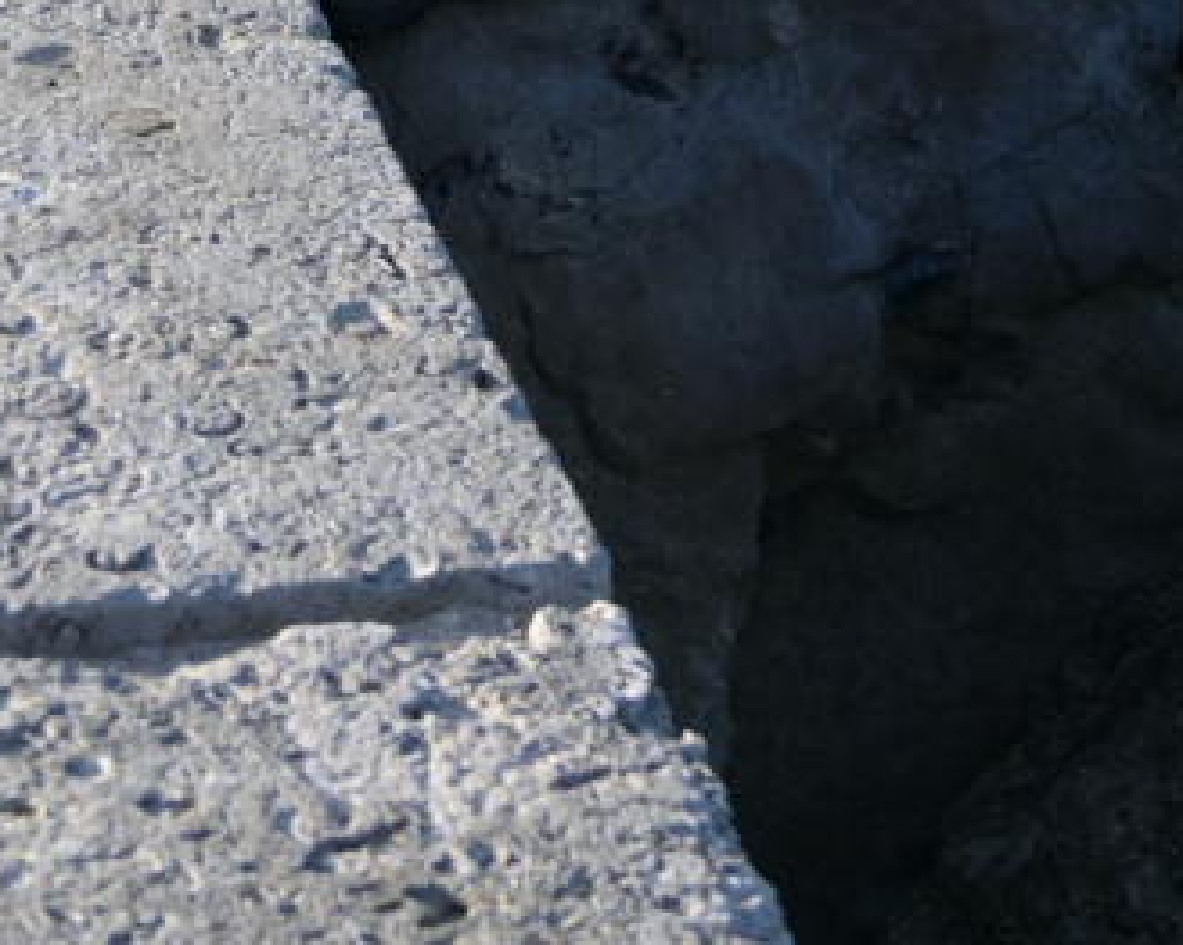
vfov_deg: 8.6
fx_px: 6066
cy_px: -765
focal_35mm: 173
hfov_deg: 11.1
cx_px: 1007
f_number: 3.8
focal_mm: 25
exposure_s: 1/800
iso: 200
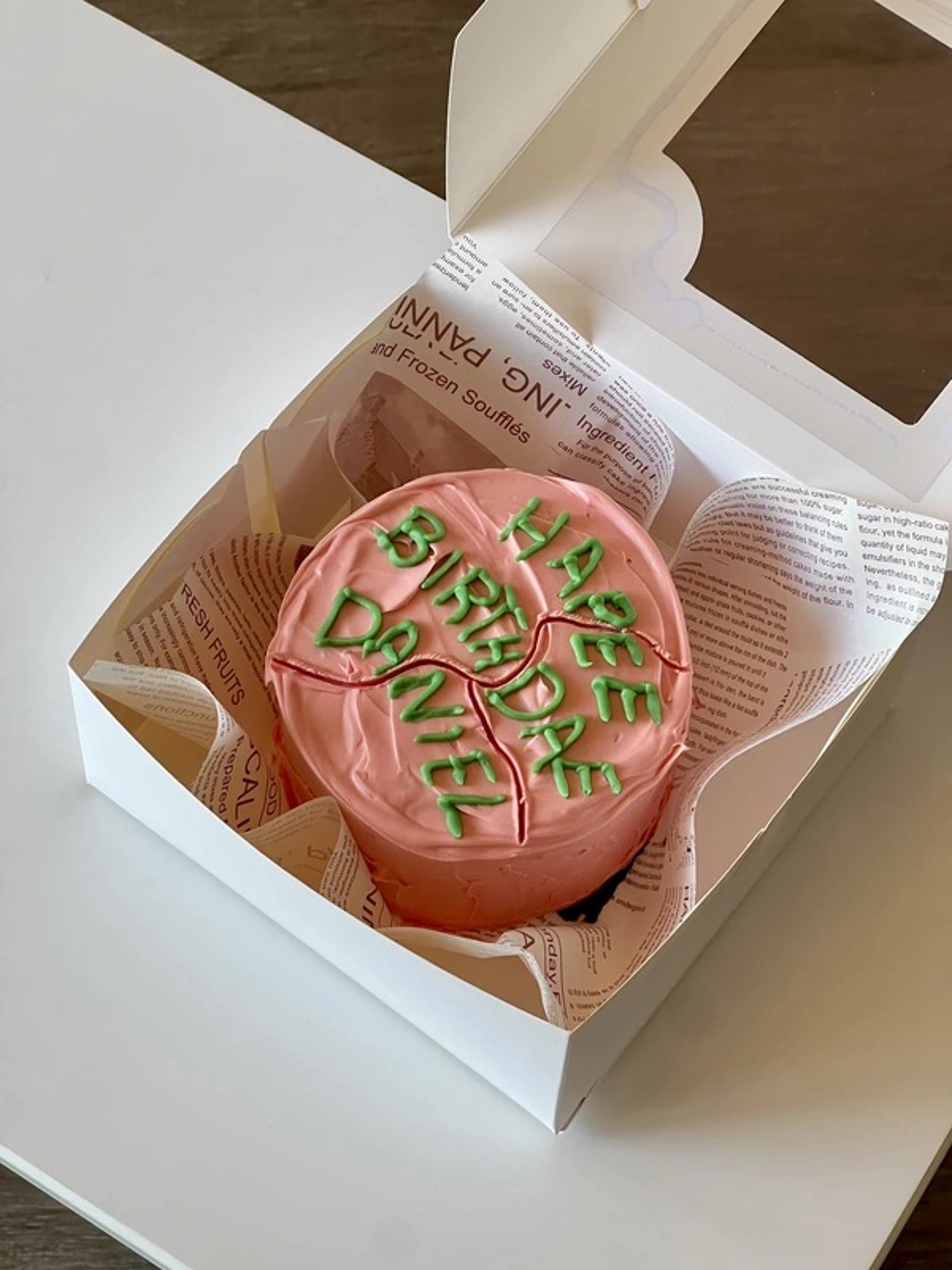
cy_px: 635
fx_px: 2824
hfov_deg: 19.1
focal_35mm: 77
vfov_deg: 25.3
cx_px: 476
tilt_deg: -63.2
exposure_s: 1/100
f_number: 2.8
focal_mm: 9
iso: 250
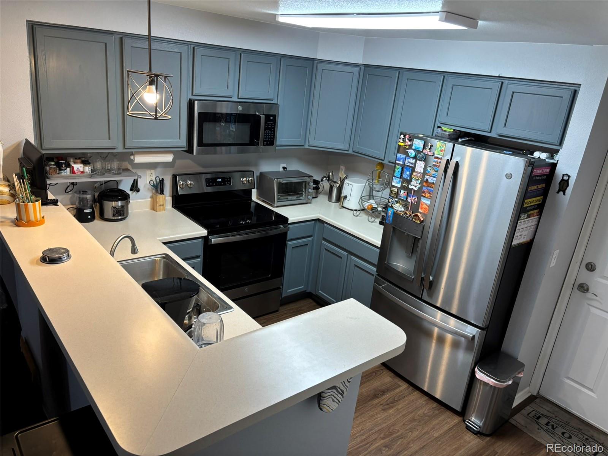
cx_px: 304
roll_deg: -7.1
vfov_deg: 53.1
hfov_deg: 67.3
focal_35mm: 26
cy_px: 228
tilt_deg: -20.1
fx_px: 457
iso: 80
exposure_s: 1/60
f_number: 1.6
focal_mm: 5.96
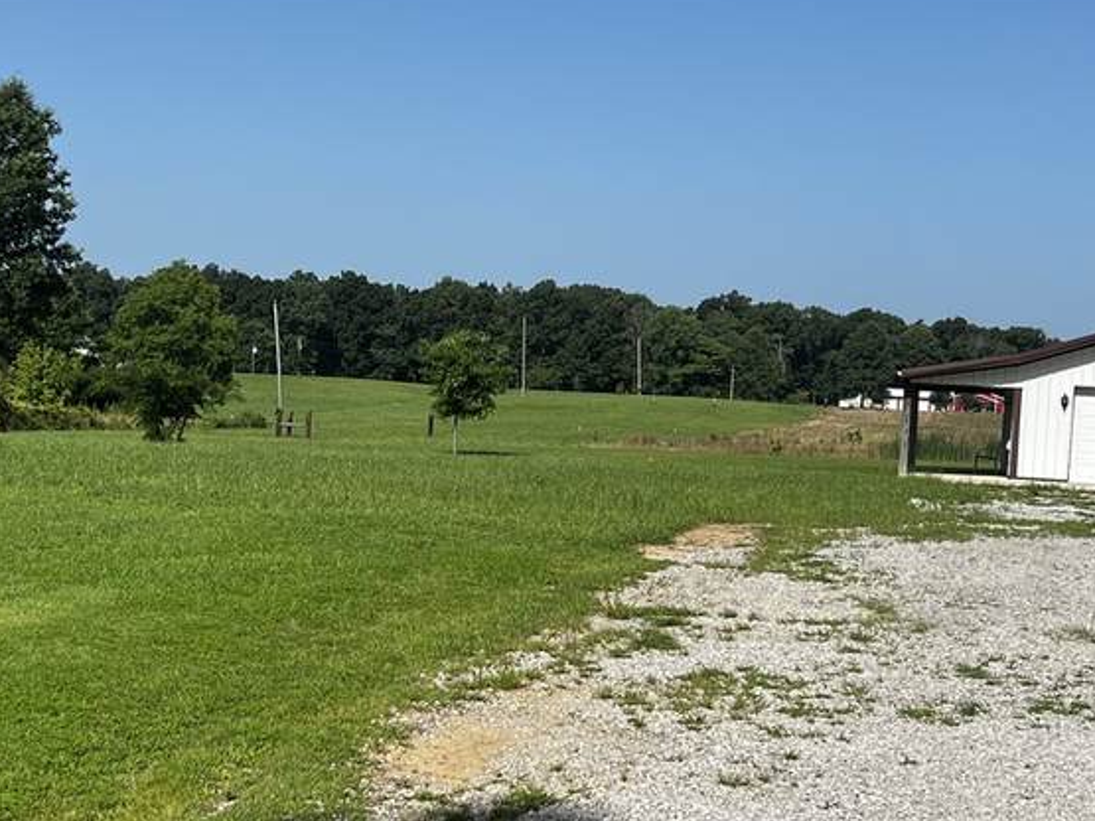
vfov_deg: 24.4
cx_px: 610
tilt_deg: -2.0
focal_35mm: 60
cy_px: 444
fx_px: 1898
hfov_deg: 32.2
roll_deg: -3.4
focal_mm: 5.7
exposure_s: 1/5587
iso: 50
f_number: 1.5
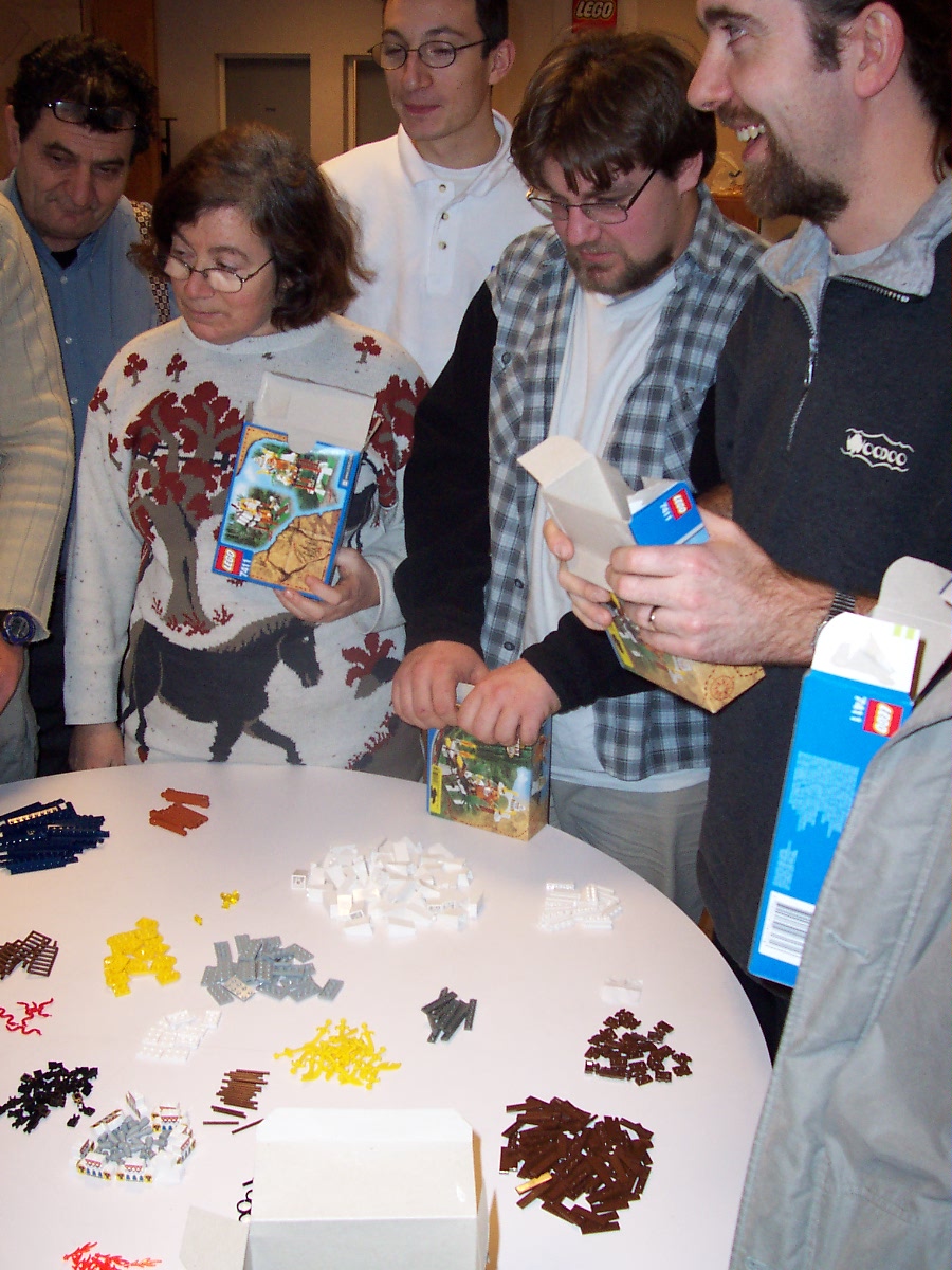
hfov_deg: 38.7
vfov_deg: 50.1
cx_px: 476
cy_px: 635
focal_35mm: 37
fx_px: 1357
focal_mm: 5.6
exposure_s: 1/60
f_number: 2.8
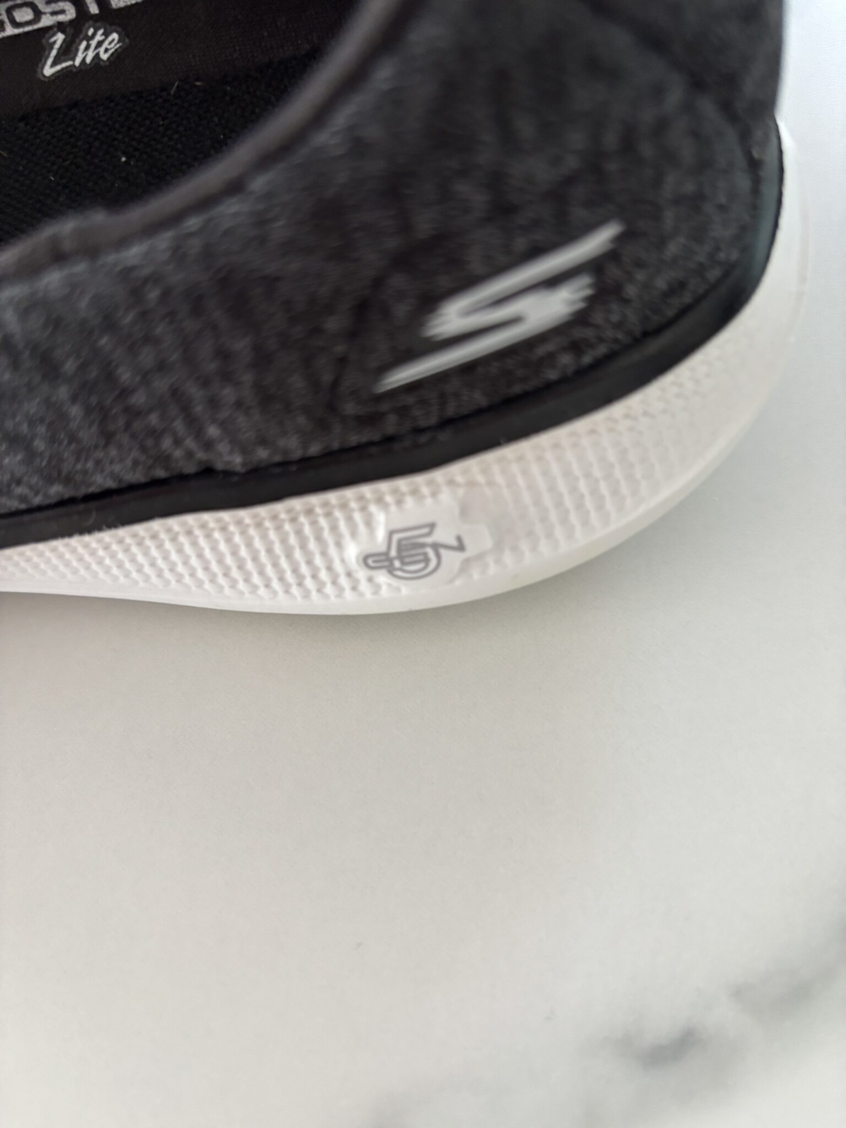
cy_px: 564
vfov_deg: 67.3
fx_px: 847
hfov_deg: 53.1
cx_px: 423
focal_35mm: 26
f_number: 1.6
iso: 250
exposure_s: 1/60
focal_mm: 5.96
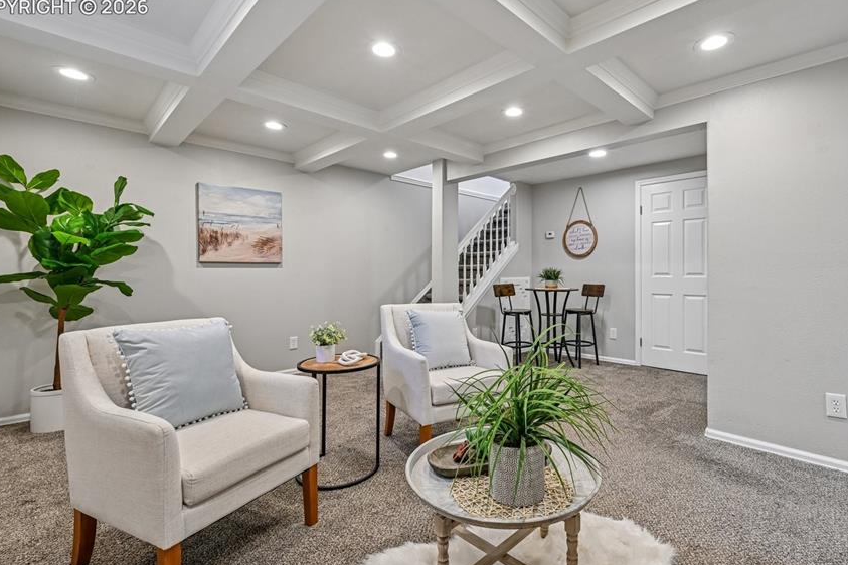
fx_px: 400
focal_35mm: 17
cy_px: 268
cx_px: 469
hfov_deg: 92.9
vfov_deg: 70.4
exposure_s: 1/15
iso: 400
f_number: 9
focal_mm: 14
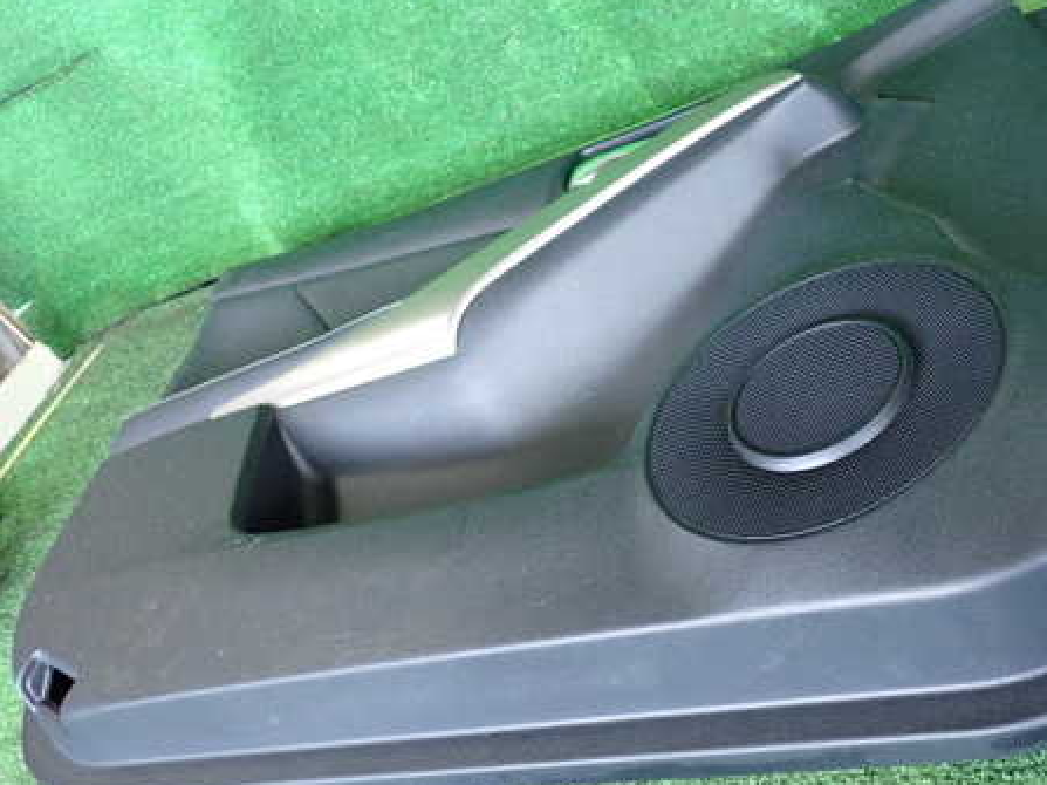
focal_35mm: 43
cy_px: 349
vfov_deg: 33.5
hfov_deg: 43.5
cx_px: 663
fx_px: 1300
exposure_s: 1/125
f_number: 2.4
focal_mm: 5.79
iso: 1000
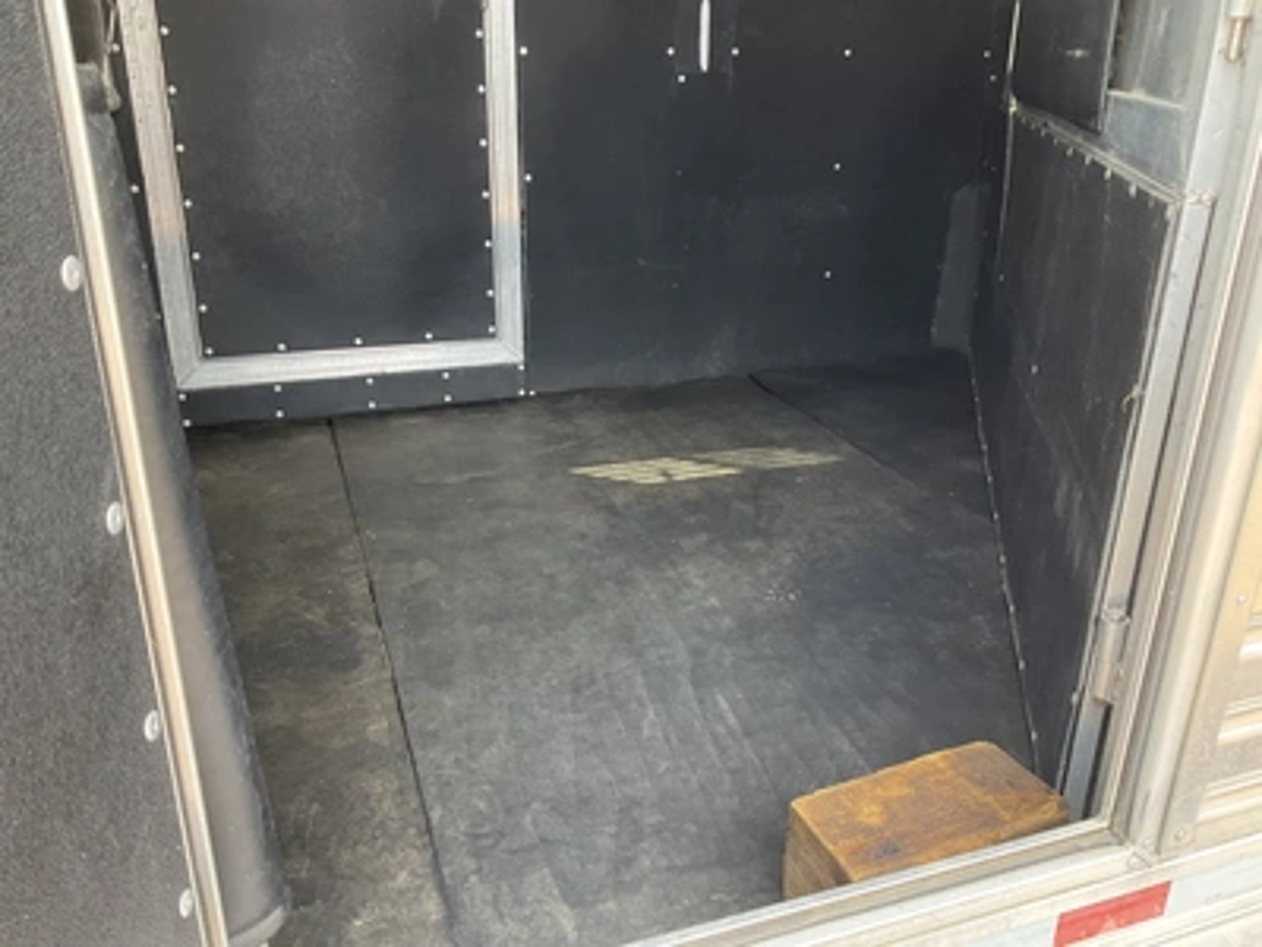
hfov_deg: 61.7
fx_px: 1057
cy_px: 474
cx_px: 631
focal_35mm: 29
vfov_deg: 48.2
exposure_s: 1/122
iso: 50
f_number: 1.8
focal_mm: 3
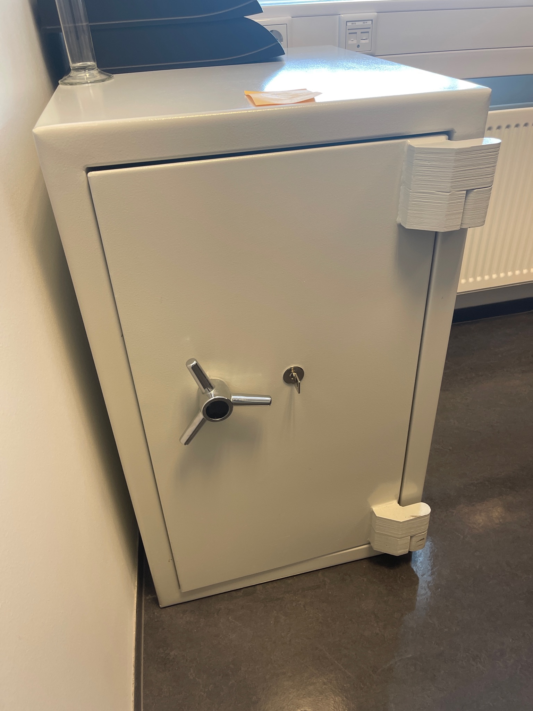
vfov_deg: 67.3
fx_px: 534
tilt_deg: -34.1
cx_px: 266
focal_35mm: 26
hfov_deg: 53.0
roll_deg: +1.8
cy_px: 356
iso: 100
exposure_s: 1/100
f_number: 1.6
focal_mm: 5.1
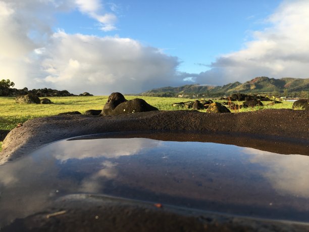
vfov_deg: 48.2
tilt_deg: -3.9
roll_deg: +0.2
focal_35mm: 29
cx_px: 154
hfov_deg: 61.7
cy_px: 116
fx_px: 259
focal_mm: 4.15
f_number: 2.2
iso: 25
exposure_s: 1/487
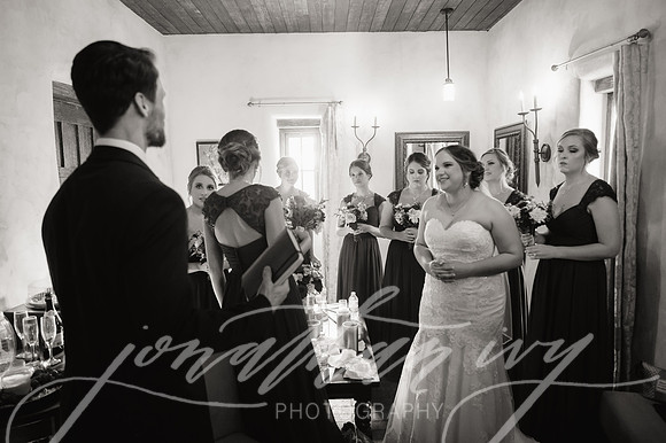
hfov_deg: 73.8
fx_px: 444
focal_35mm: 24
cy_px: 222
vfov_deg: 53.1
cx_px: 333
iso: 3600
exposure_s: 1/200
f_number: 2.8
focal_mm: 24
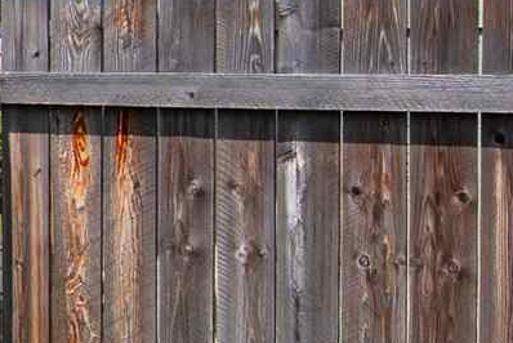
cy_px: 92
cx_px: -570
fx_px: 1540
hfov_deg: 14.8
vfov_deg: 12.7
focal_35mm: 108
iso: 100
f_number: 8
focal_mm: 14
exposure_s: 1/400
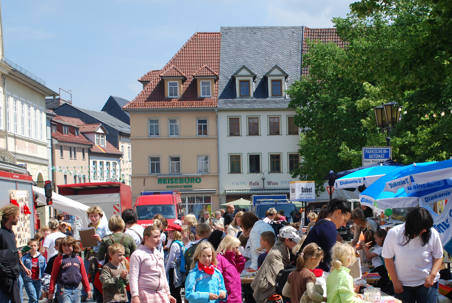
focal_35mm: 81
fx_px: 1018
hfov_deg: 24.9
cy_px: 209
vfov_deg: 16.9
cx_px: 295
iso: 100
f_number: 7.1
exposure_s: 1/200
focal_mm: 38
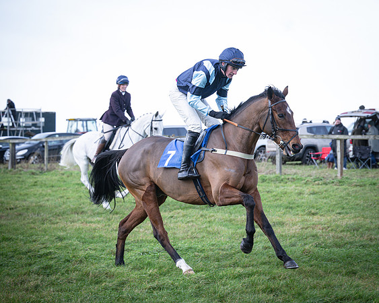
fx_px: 1191
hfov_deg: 18.0
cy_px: 156
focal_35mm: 106
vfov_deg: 14.5
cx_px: 268
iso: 400
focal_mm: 80
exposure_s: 1/800
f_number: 4
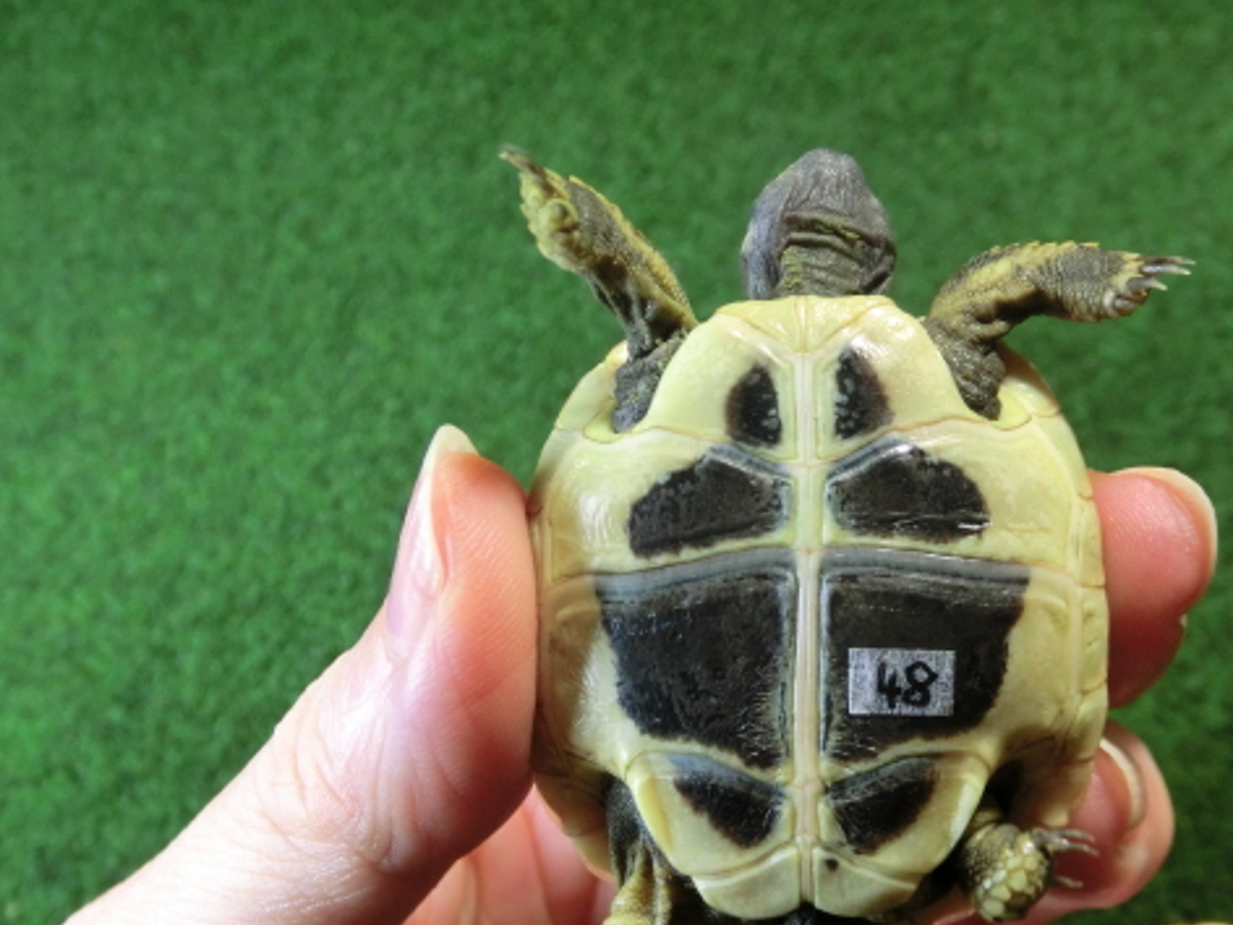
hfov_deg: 48.5
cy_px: 622
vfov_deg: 37.3
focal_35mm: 38
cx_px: 773
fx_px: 1354
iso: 320
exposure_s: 1/60
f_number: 3
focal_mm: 5
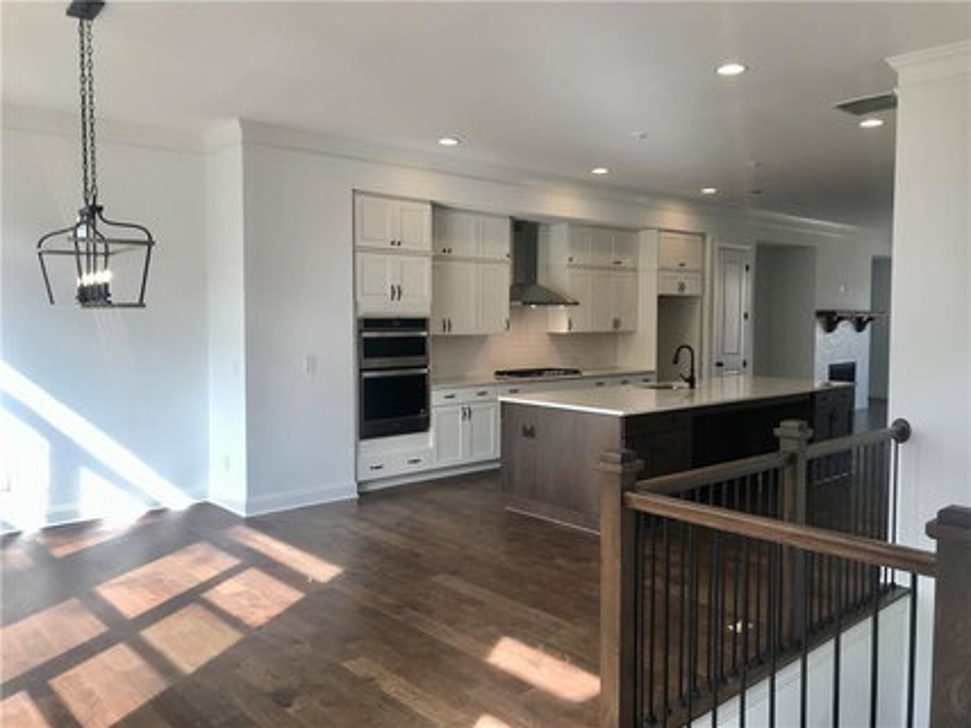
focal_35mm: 28
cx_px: 486
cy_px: 364
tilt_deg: -3.3
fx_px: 785
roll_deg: -0.1
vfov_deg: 49.7
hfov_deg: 63.5
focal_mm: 3.99
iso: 25
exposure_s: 1/120
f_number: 1.8
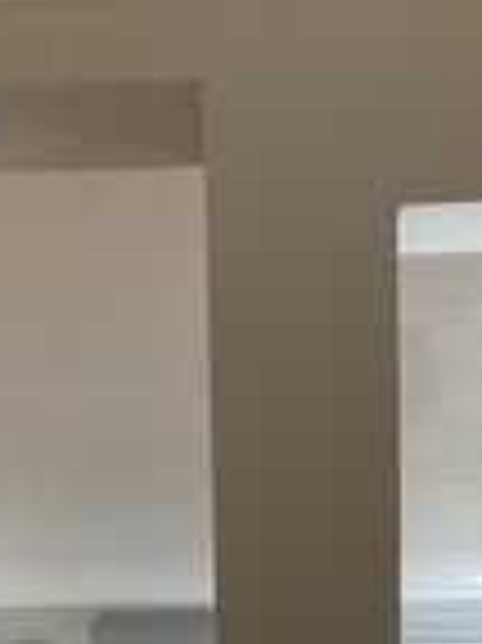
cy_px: 1214
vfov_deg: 14.1
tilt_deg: -9.2
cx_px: 270
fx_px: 2250
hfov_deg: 12.2
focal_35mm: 121
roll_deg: +1.5
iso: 100
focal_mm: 4.25
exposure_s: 1/120
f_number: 1.8
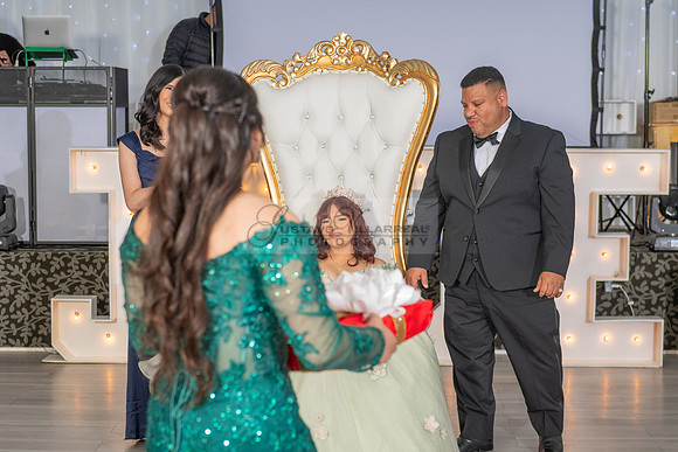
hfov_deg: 27.4
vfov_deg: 18.5
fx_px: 1390
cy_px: 270
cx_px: 301
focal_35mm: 74
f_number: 3.5
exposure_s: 1/200
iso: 500
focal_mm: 58
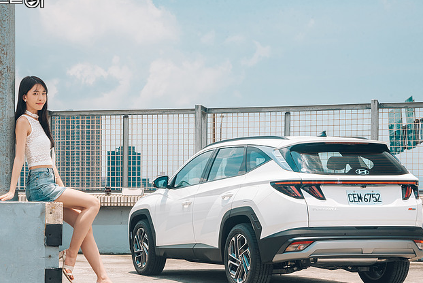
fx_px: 1106
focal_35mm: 94
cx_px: 212
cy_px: 165
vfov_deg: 14.6
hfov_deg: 21.7
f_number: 5.6
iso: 400
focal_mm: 75
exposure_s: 1/160
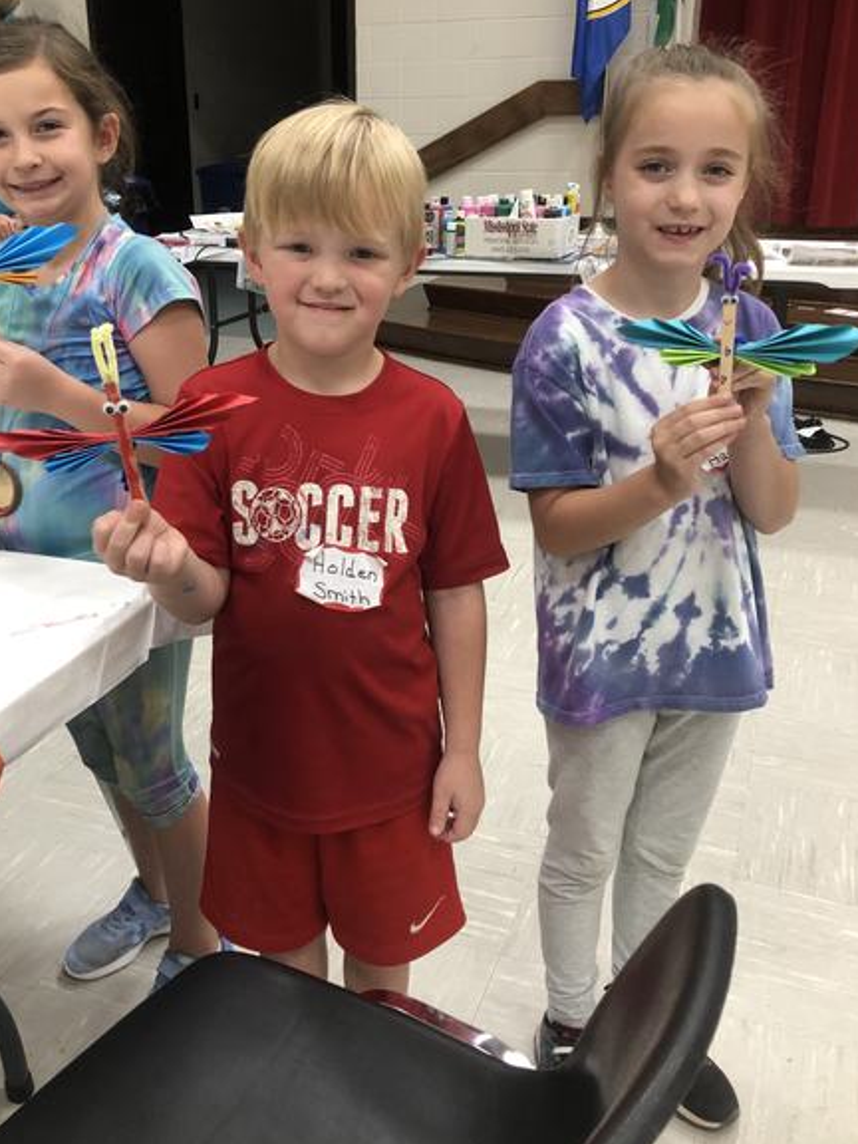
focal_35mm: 34
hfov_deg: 41.6
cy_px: 528
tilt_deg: -20.0
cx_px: 355
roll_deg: +0.5
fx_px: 1124
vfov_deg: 53.9
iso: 40
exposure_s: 1/17
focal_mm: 3.99
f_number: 1.8
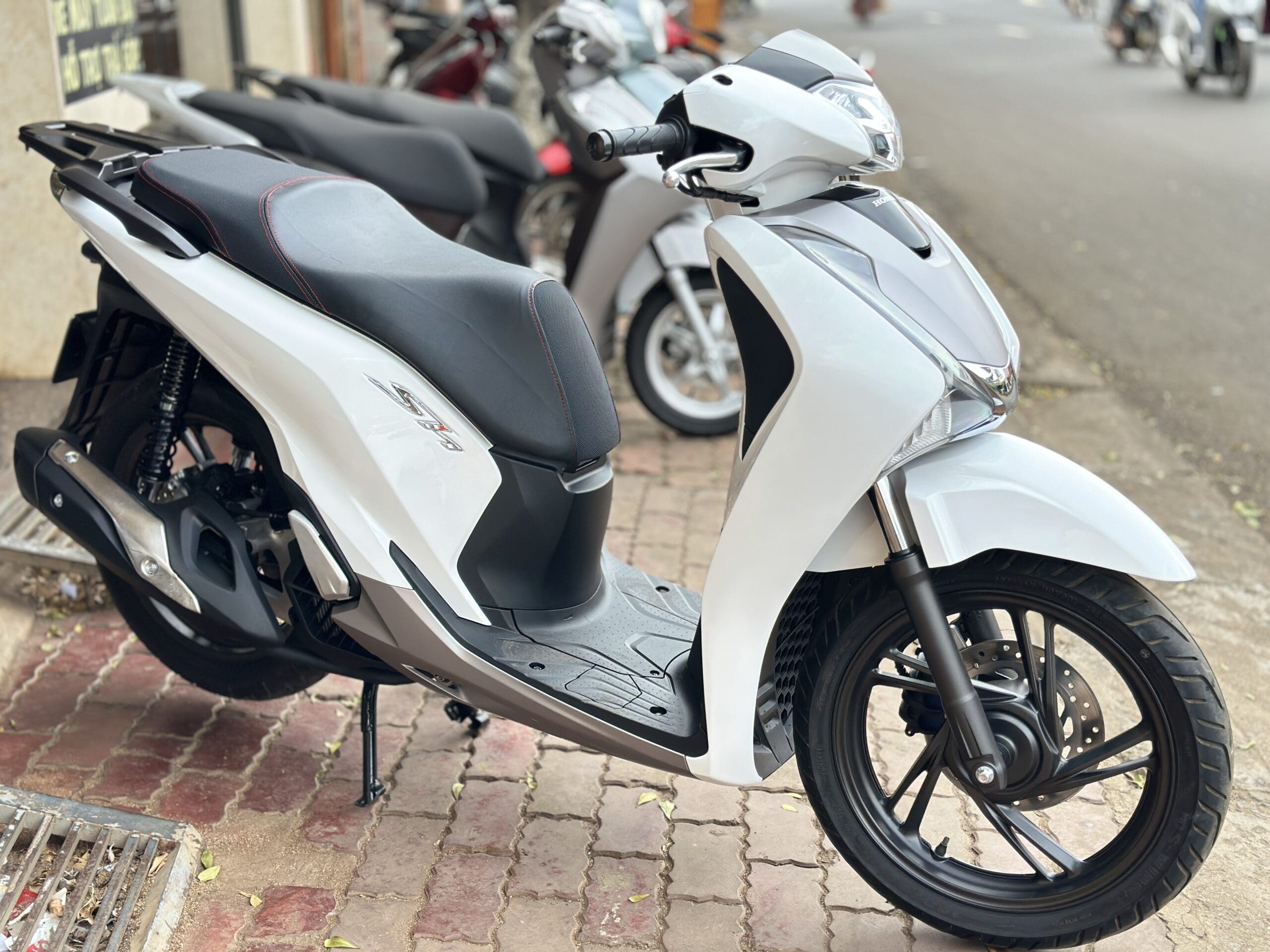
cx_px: 635
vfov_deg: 30.3
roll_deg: +1.2
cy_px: 476
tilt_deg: -16.0
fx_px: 1761
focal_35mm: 48
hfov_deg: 39.7
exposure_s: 1/745
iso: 80
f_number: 1.78
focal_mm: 6.86
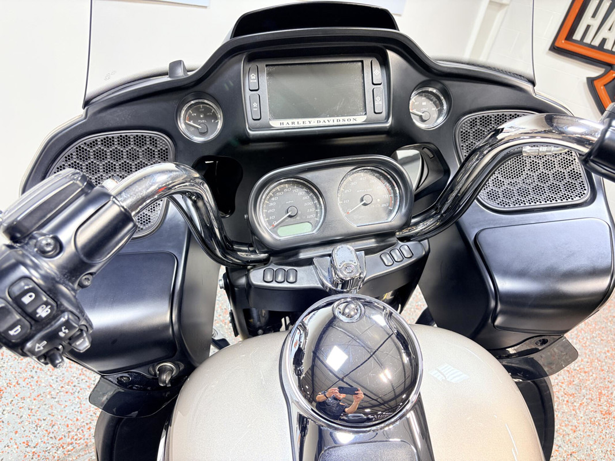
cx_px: 308
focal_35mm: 26
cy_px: 230
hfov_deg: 67.3
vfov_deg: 53.1
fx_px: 462
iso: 100
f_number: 1.6
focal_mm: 5.96
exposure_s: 1/120
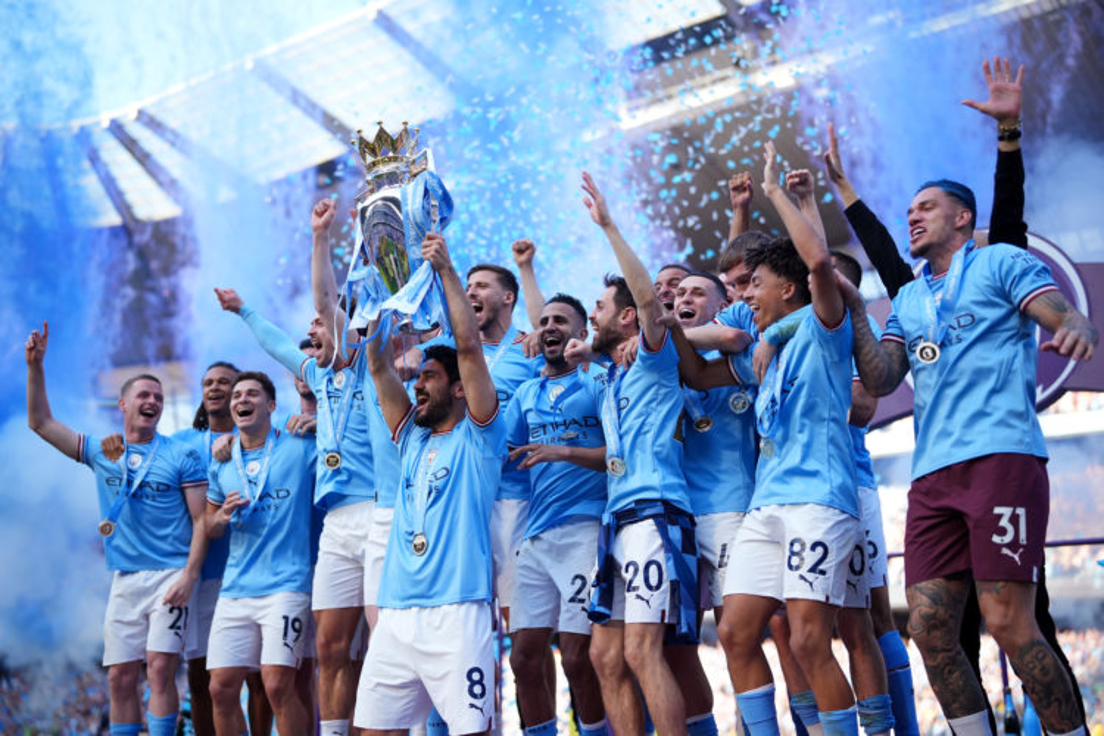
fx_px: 1533
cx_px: 552
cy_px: 368
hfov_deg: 39.6
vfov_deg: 27.0
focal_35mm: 50
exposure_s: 1/3200
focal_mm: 50
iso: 500
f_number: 1.6
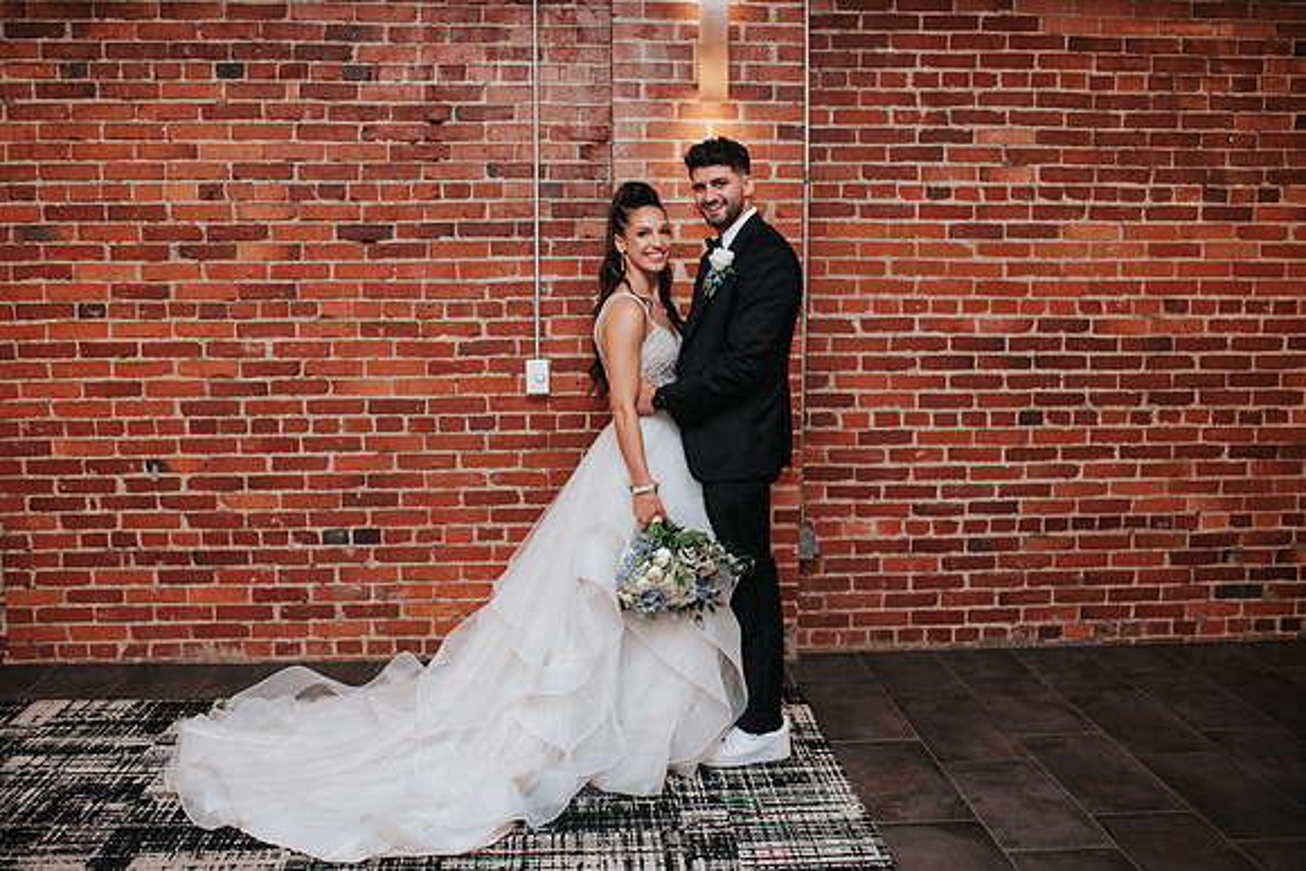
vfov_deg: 37.2
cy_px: 436
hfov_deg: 53.6
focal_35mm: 36
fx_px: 1294
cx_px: 653
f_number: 2.8
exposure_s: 1/125
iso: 800
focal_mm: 35
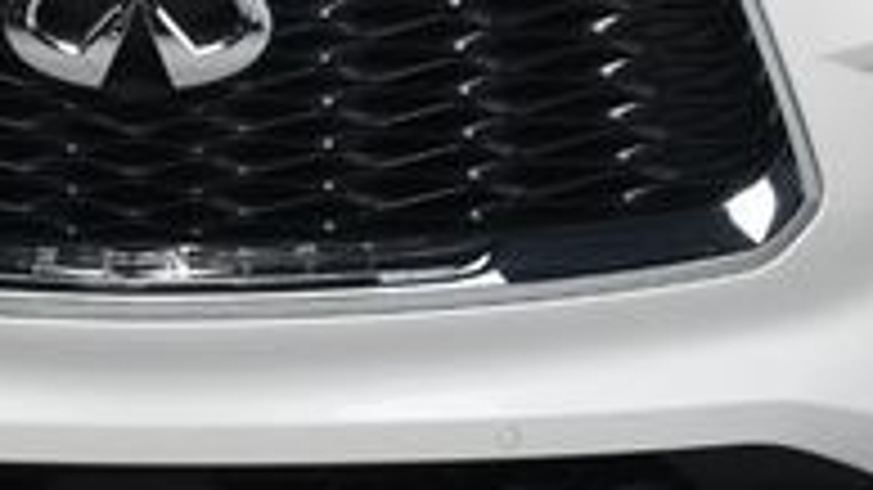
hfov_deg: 15.7
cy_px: -193
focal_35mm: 135
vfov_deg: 8.8
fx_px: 3124
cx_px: 94
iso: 100
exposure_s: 1/160
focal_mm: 26
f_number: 11
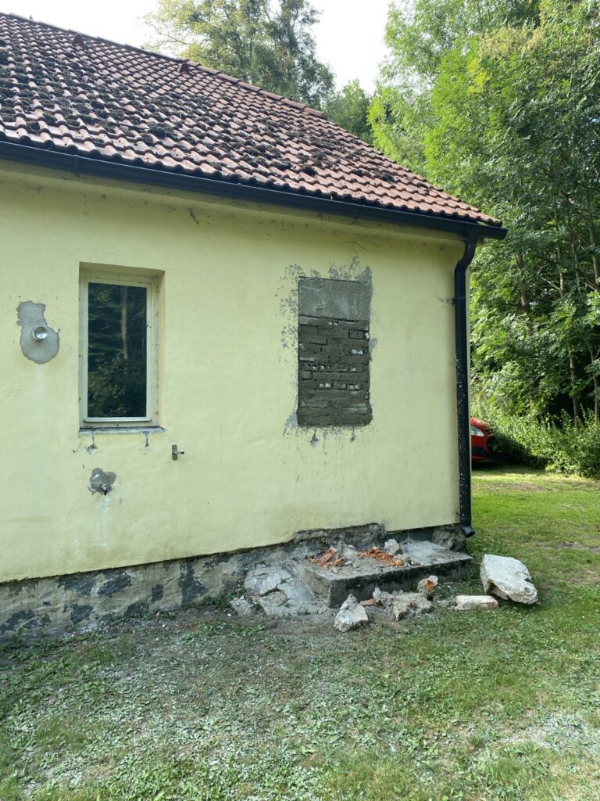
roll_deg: -0.3
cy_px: 400
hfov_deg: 53.1
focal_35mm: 26
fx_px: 601
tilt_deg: +1.7
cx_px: 300
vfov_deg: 67.3
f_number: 1.8
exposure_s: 1/203
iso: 32
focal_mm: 4.25
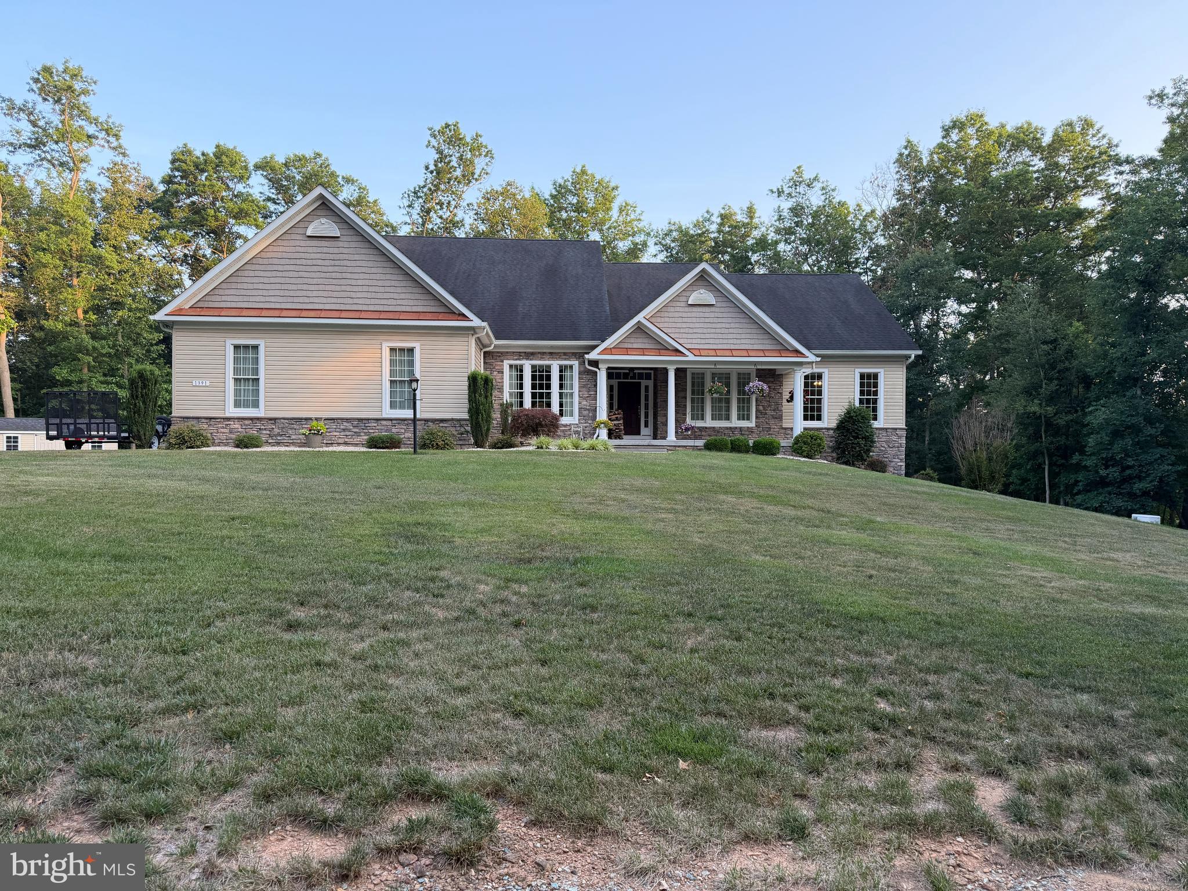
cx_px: 594
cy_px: 446
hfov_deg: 71.6
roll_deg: +0.2
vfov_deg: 56.8
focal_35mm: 24
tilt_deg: +0.0
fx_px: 824
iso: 100
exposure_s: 1/403
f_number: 1.78
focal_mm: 6.76
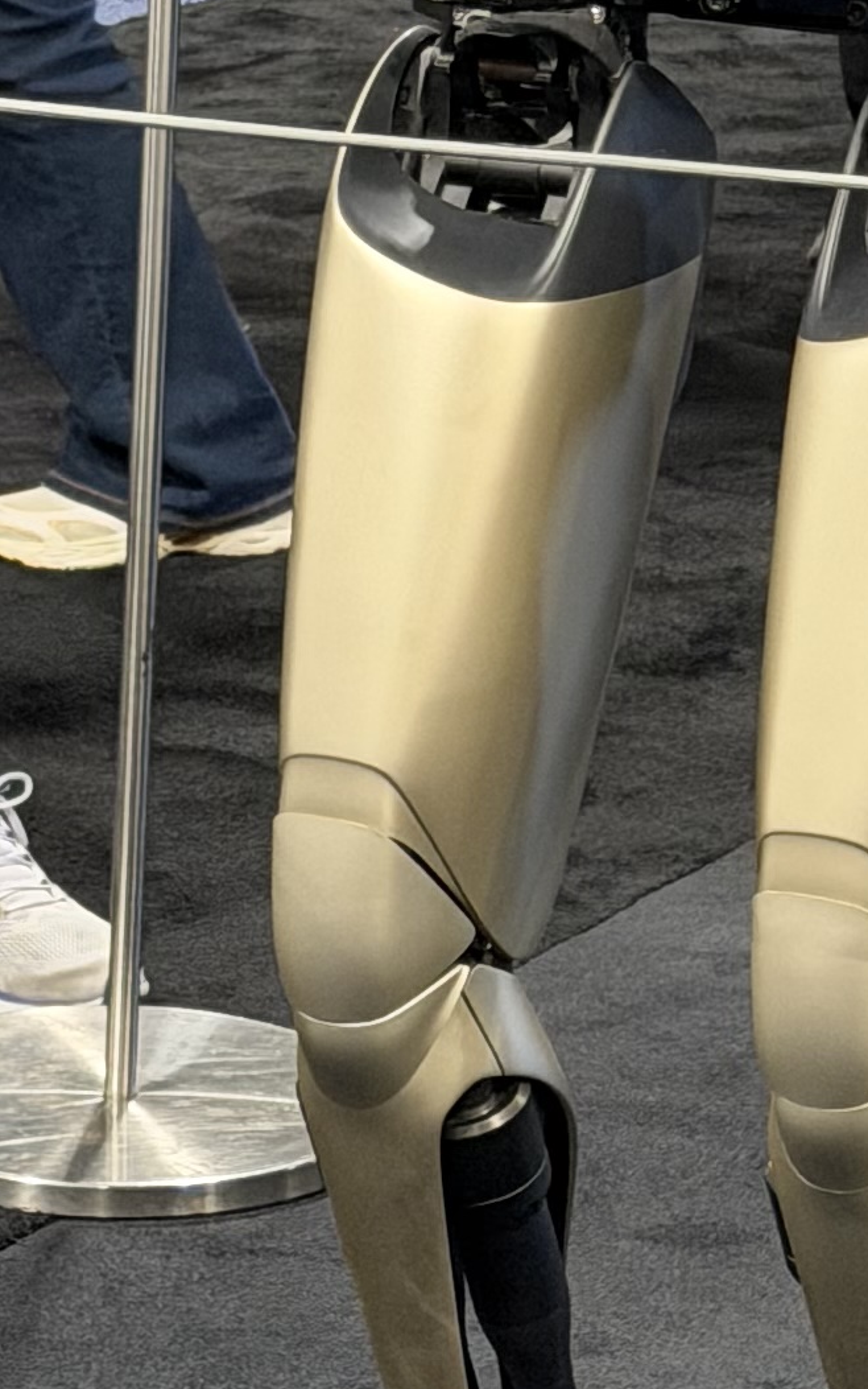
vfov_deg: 10.6
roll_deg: -0.8
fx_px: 7377
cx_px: 579
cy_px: -198
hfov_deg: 6.7
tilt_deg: -8.4
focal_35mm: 195
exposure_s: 1/40
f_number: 1.78
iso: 250
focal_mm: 6.76
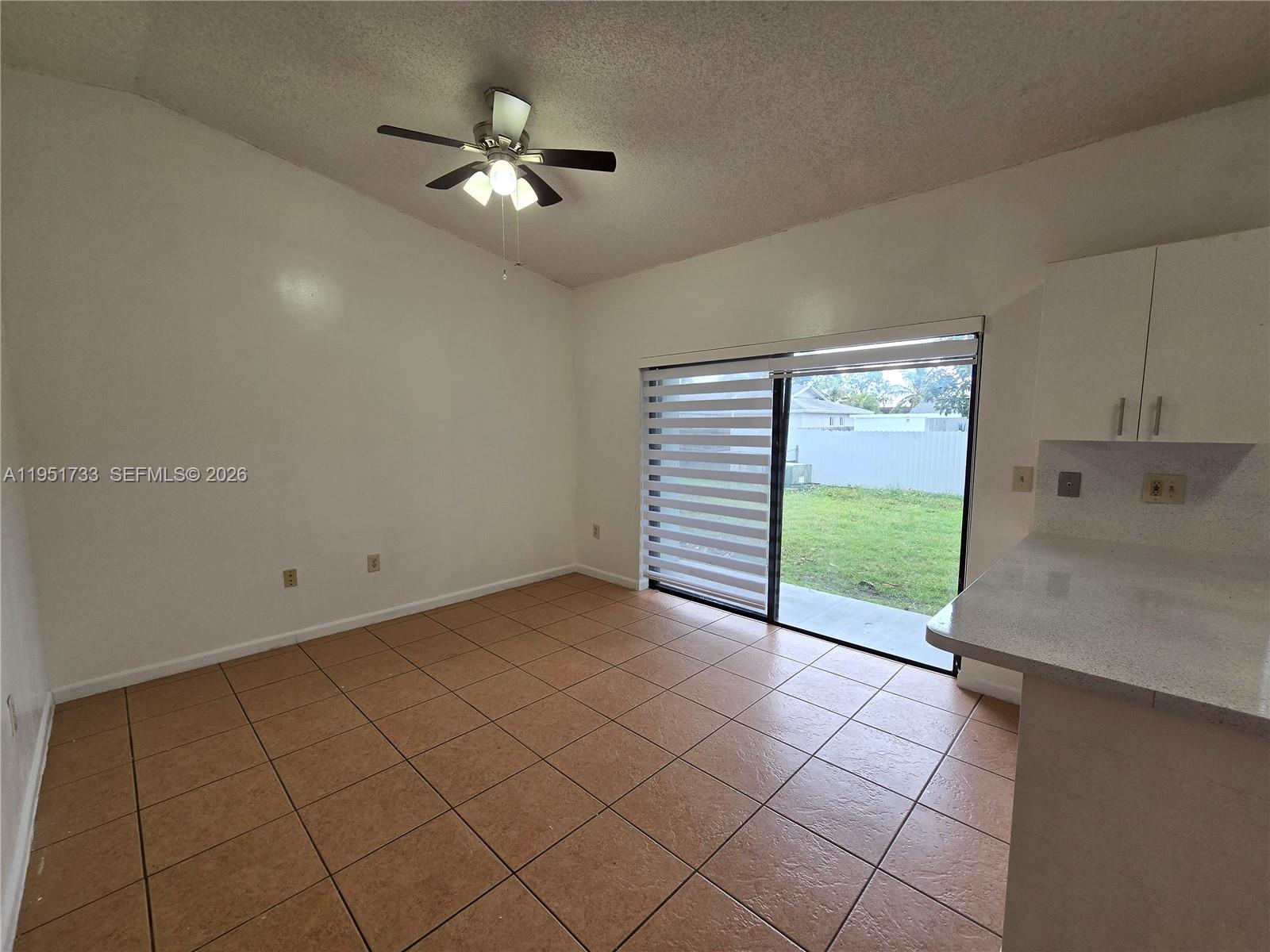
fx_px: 477
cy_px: 476
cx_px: 635
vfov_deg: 89.9
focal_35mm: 13
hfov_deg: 106.2
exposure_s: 1/167
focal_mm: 2.2
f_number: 2.2
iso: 50
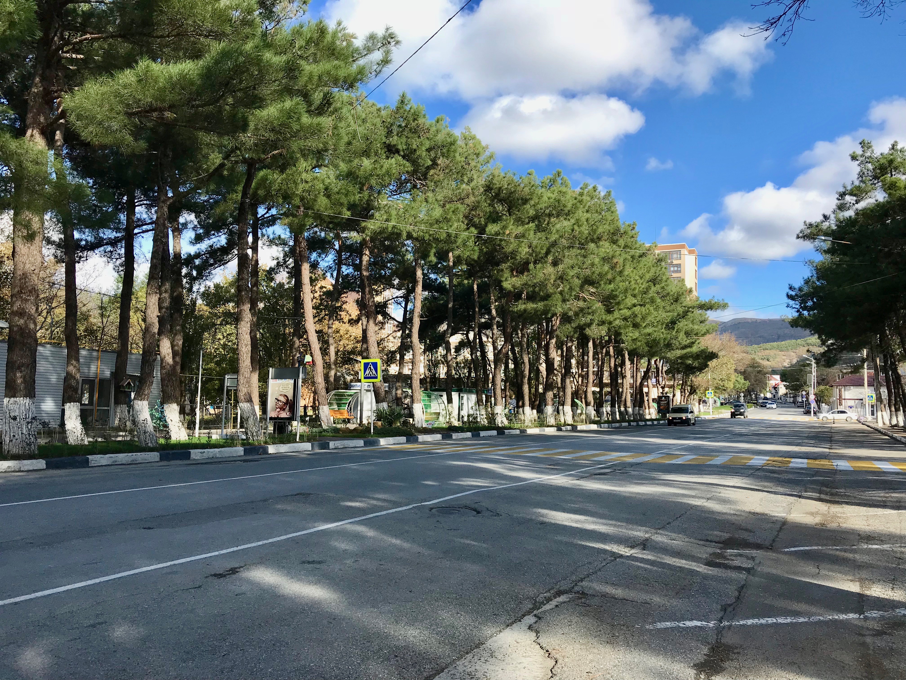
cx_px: 453
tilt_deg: +6.4
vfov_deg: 49.7
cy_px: 340
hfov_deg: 63.4
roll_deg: -1.2
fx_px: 733
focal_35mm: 28
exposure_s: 1/1140
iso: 20
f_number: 1.8
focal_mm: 3.99
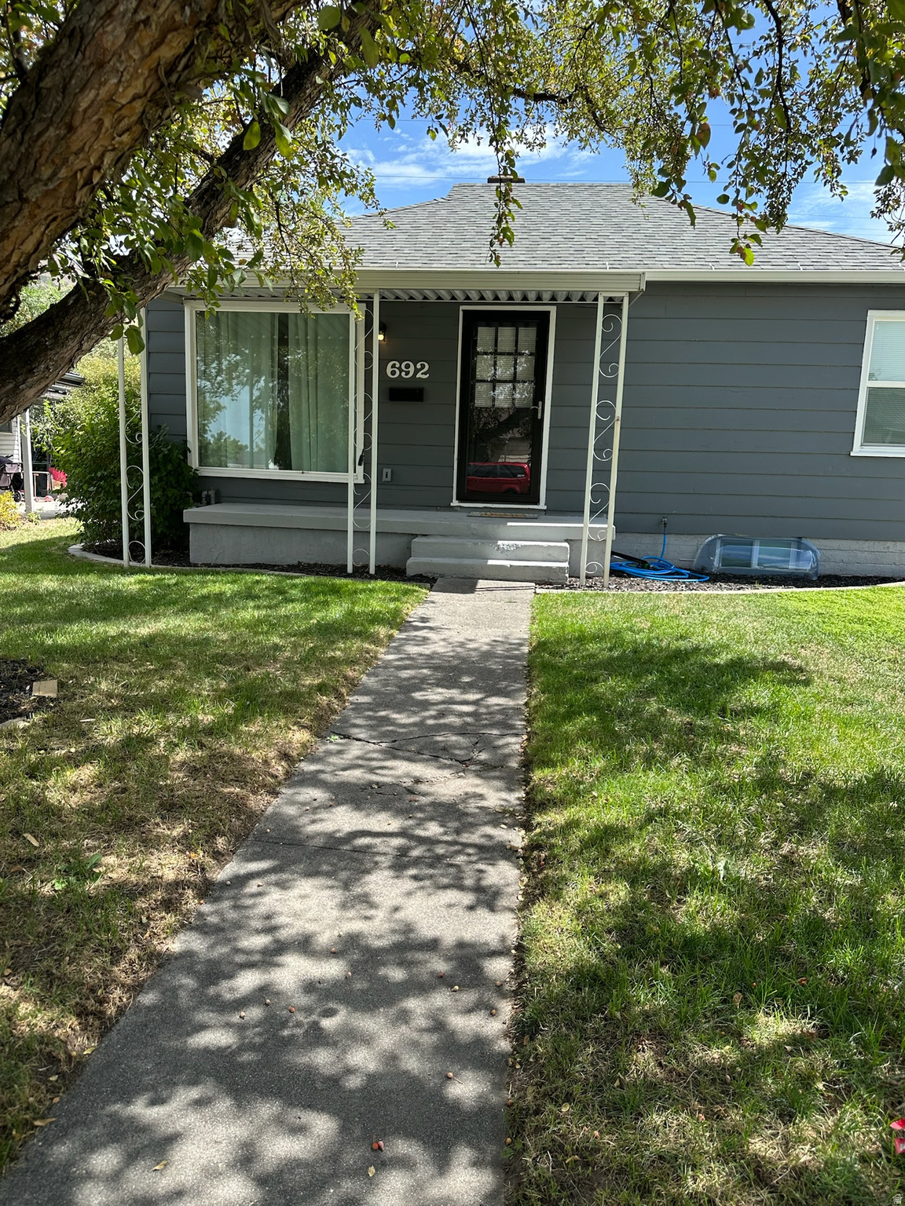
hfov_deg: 56.8
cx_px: 452
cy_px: 603
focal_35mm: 24
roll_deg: -3.3
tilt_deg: -8.9
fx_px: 837
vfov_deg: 71.6
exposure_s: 1/1495
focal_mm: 6.86
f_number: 1.78
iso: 80
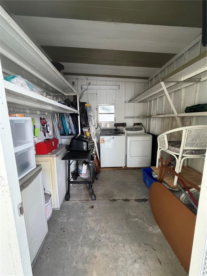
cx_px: 104
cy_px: 138
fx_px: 112
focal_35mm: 14
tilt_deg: -8.8
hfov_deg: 85.7
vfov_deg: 102.1
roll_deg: +1.2
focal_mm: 2.22
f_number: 2.2
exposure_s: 1/71
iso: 320
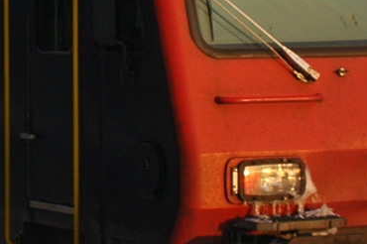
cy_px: 20
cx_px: -17
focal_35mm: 226
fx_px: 2298
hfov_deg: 9.1
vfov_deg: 6.1
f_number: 6.3
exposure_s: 1/160
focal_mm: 29
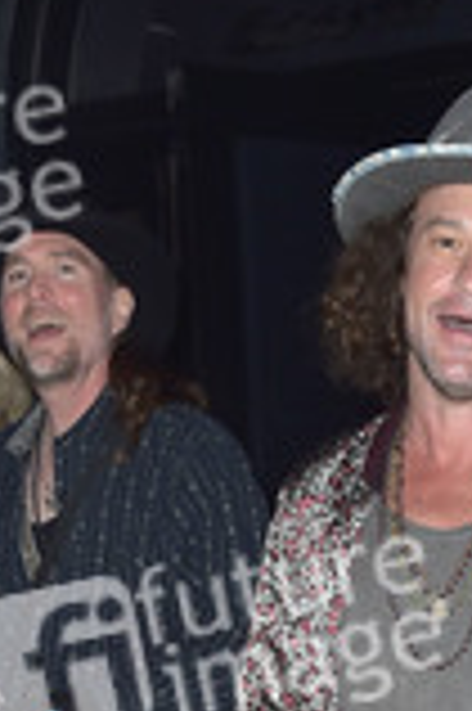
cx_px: 344
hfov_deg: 16.7
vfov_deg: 22.9
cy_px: 868
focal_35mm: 81
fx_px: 1596
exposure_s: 1/250
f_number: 6.3
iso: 400
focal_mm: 32
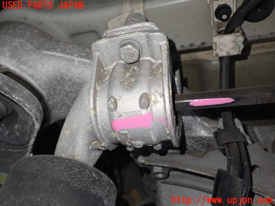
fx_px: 238
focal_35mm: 30
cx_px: 138
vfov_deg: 46.8
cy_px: 103
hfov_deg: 60.0
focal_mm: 5.4
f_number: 2.3
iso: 250
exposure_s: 1/30
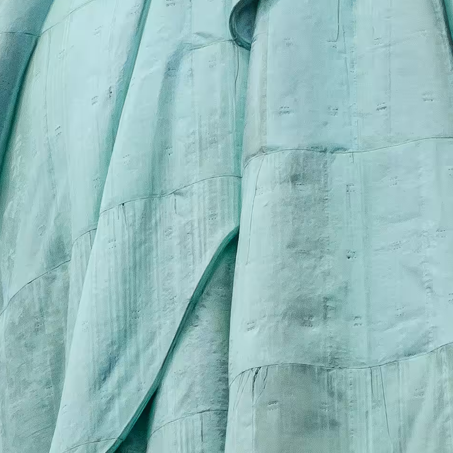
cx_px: 236
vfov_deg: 3.3
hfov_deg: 3.4
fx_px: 7743
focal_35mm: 523
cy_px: -212
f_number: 18
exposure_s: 1/200
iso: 200
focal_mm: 80
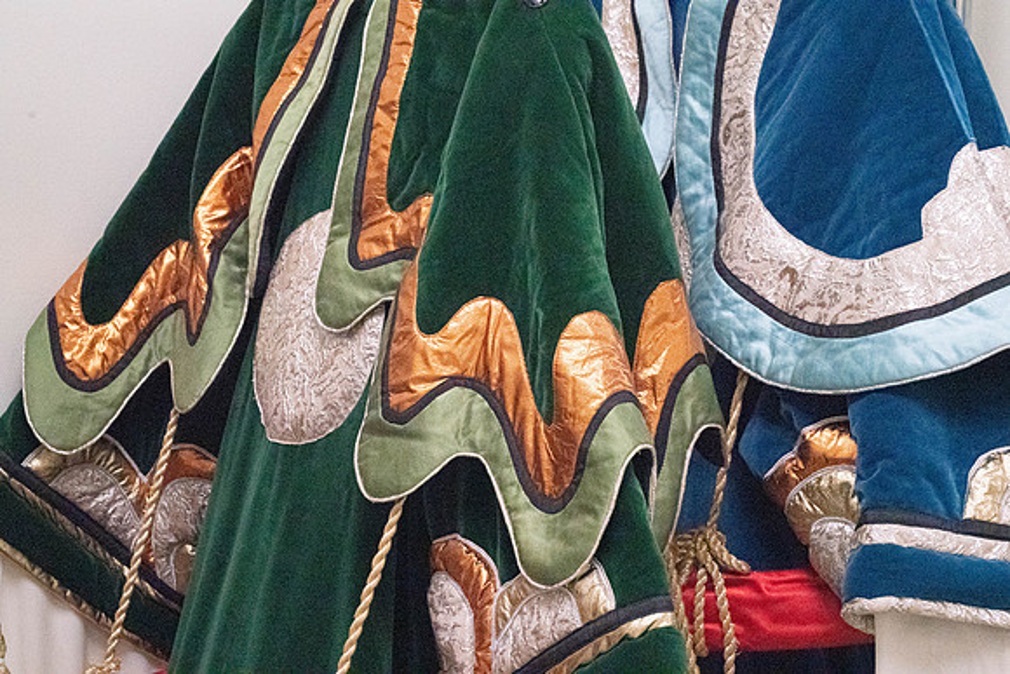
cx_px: 505
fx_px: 1964
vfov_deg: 19.5
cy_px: 337
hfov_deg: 28.8
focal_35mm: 70
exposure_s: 1/320
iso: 25600
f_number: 11
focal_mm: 70
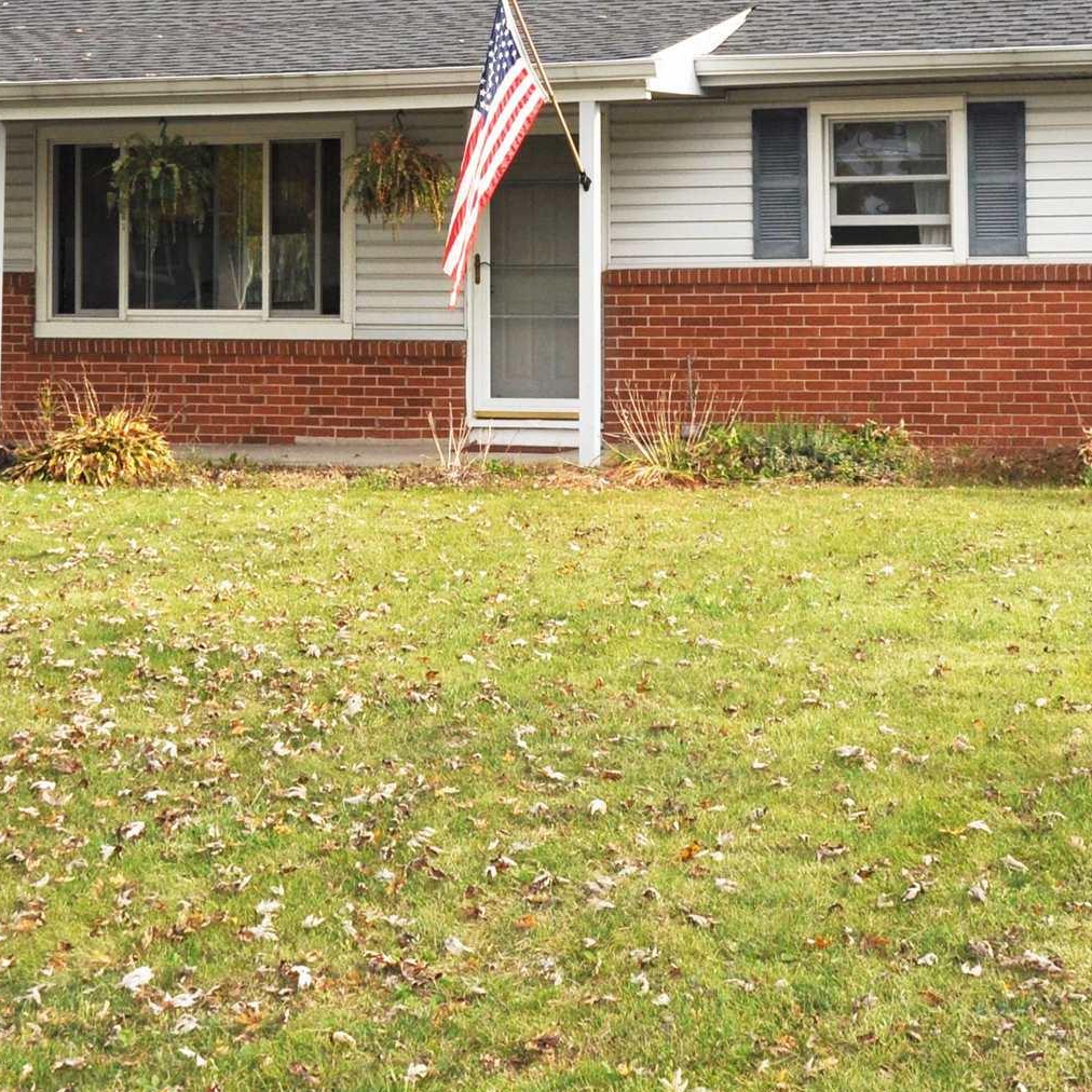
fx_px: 3034
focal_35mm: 85
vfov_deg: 19.9
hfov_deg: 20.4
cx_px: 487
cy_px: 47
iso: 200
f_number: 9
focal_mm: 22
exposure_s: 1/200
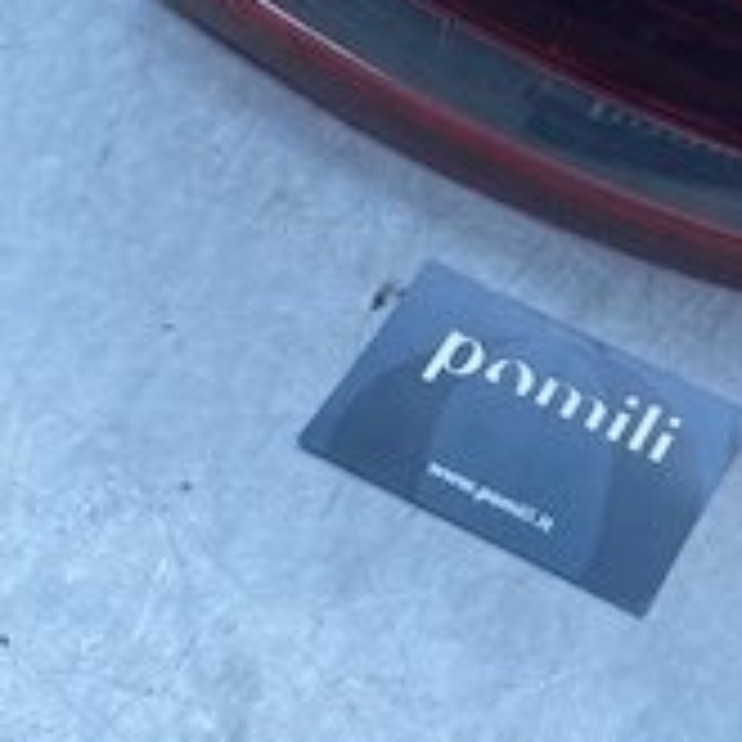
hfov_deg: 18.2
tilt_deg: -51.7
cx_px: 971
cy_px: 18
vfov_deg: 19.0
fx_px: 2158
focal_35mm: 89
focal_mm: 4.25
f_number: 1.8
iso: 32
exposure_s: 1/752
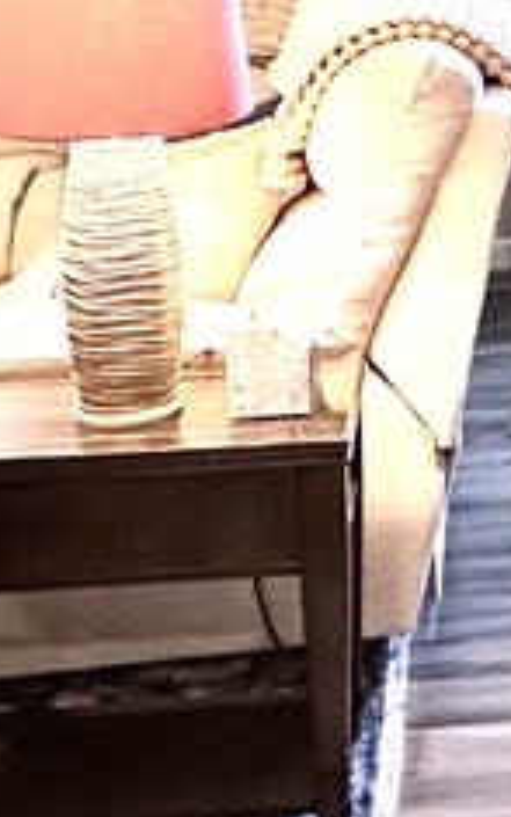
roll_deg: +0.5
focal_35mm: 91
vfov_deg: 21.9
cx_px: 834
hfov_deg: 13.3
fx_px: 2026
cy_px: -21
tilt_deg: -7.5
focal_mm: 2.22
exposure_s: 1/60
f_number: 2.2
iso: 640
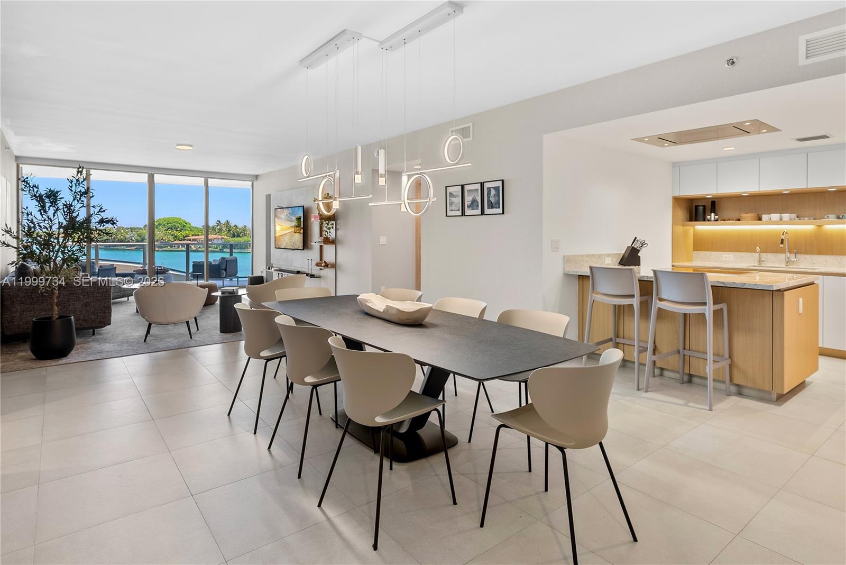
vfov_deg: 64.6
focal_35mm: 19
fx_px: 447
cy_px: 282
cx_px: 423
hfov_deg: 86.9
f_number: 8
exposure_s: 1/3
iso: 200
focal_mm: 19
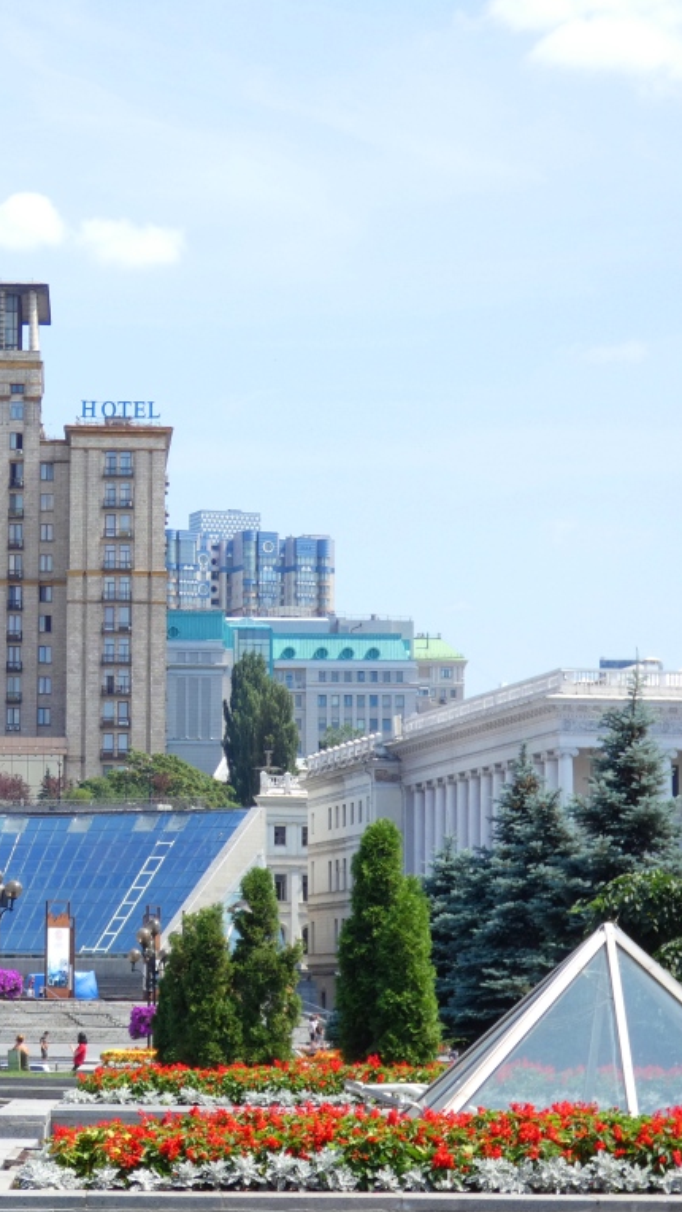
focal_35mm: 108
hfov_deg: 11.2
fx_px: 3471
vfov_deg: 19.8
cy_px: 608
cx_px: 121
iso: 80
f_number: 4.4
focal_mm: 13.3
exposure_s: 1/320
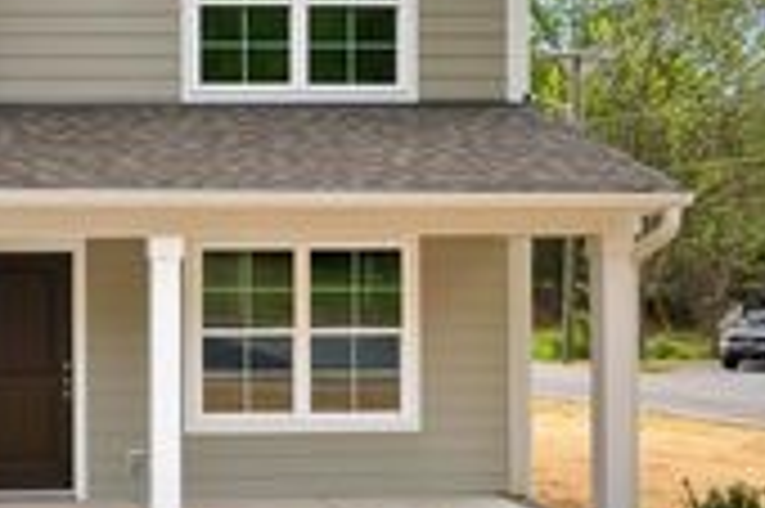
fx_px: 1061
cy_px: 245
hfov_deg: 35.7
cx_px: -4
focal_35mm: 50
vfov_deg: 26.9
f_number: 10
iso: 100
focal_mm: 17
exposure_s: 1/30
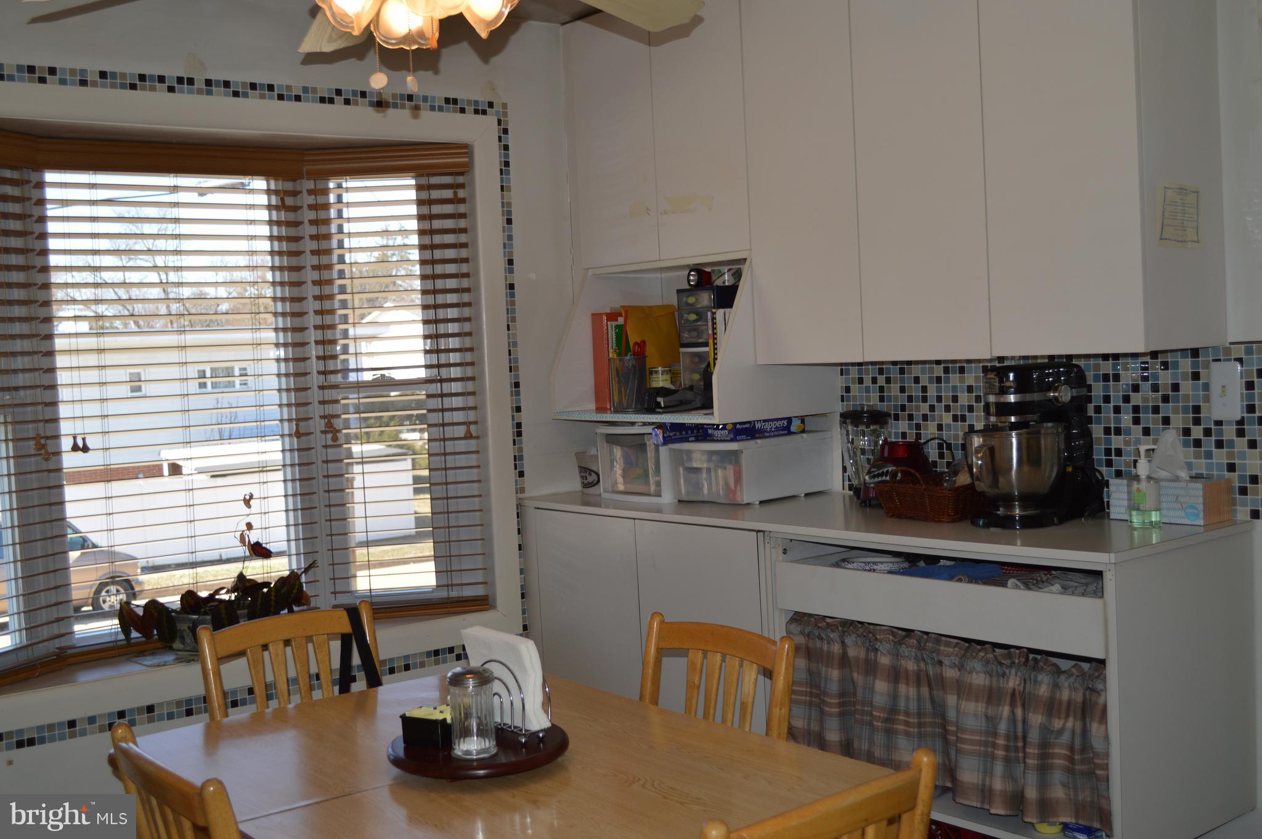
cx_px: 631
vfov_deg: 34.1
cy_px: 420
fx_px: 1366
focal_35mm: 39
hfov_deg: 49.6
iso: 110
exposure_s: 1/125
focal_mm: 26
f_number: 4.2
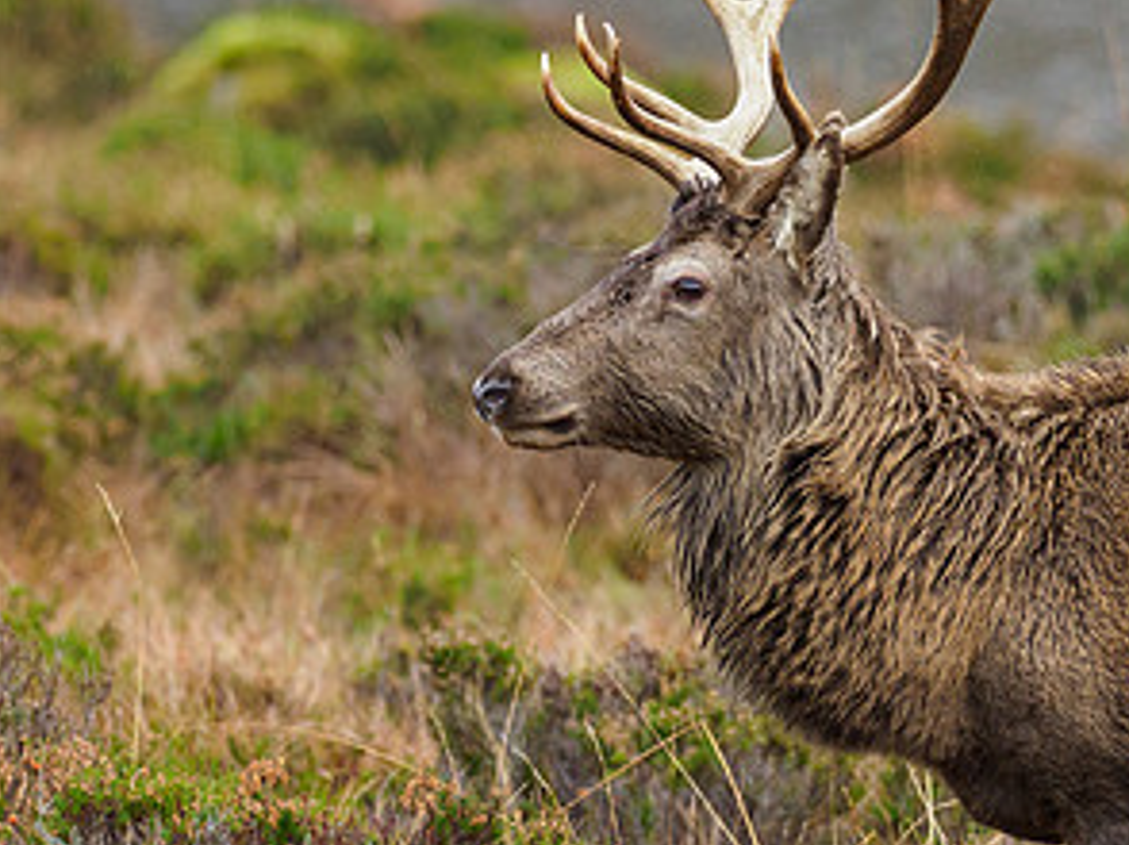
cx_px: 1068
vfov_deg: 1.3
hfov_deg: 1.7
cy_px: 432
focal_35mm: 1186
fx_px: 38650
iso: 1600
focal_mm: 300
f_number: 4.5
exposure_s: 1/400
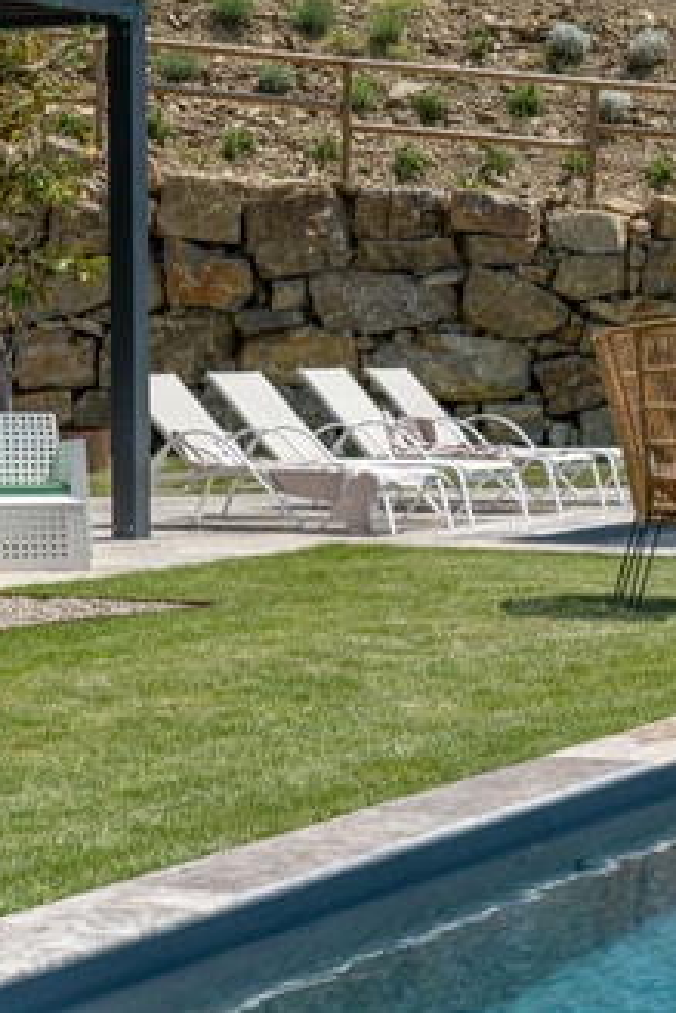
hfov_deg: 13.0
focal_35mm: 105
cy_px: 505
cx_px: 537
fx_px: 2954
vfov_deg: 19.4
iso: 100
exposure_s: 1/250
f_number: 9
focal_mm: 46
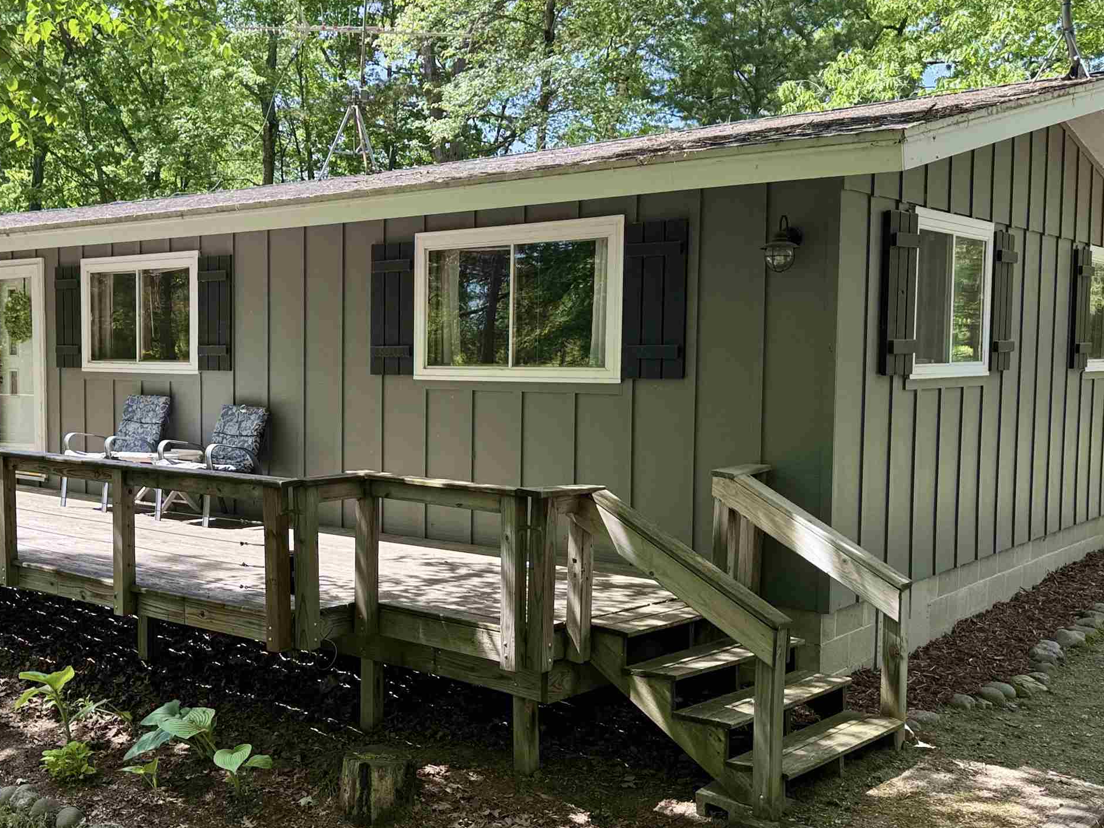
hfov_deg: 46.7
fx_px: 1244
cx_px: 328
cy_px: 432
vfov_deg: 36.8
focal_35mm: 39
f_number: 1.78
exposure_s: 1/1042
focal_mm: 6.76
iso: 80
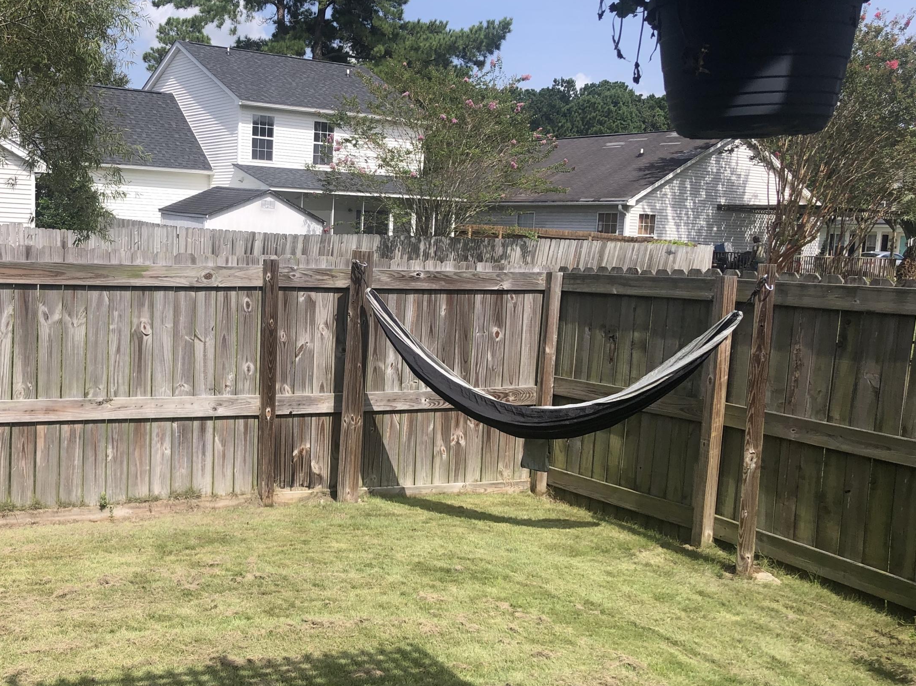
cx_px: 309
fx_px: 1032
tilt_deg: -8.7
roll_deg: -1.3
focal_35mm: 39
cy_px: 351
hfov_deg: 47.1
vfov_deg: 36.8
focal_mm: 3.99
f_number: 1.8
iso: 20
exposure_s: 1/1372
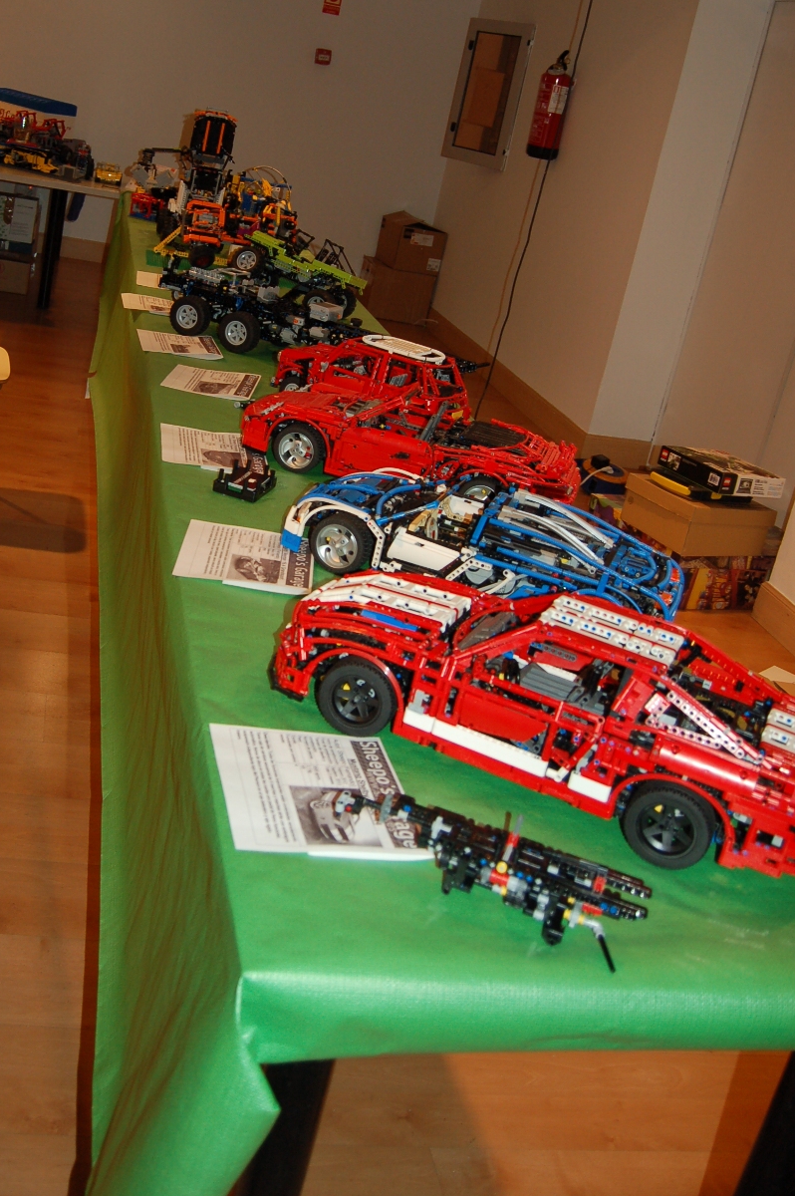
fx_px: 1194
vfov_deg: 52.5
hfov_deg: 36.6
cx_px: 296
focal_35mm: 36
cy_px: 435
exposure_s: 1/60
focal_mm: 18
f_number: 3.5
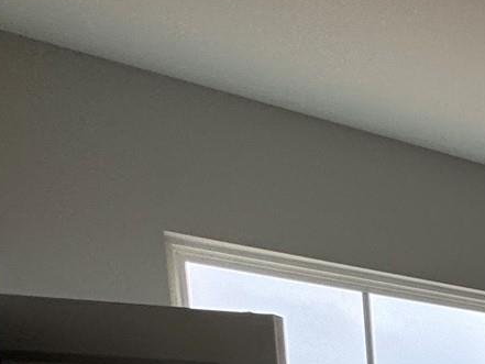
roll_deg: -1.8
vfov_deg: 18.0
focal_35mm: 65
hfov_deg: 16.7
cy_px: 658
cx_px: 1082
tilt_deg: -7.7
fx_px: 911
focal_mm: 2.22
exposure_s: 1/130
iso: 40
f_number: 2.2
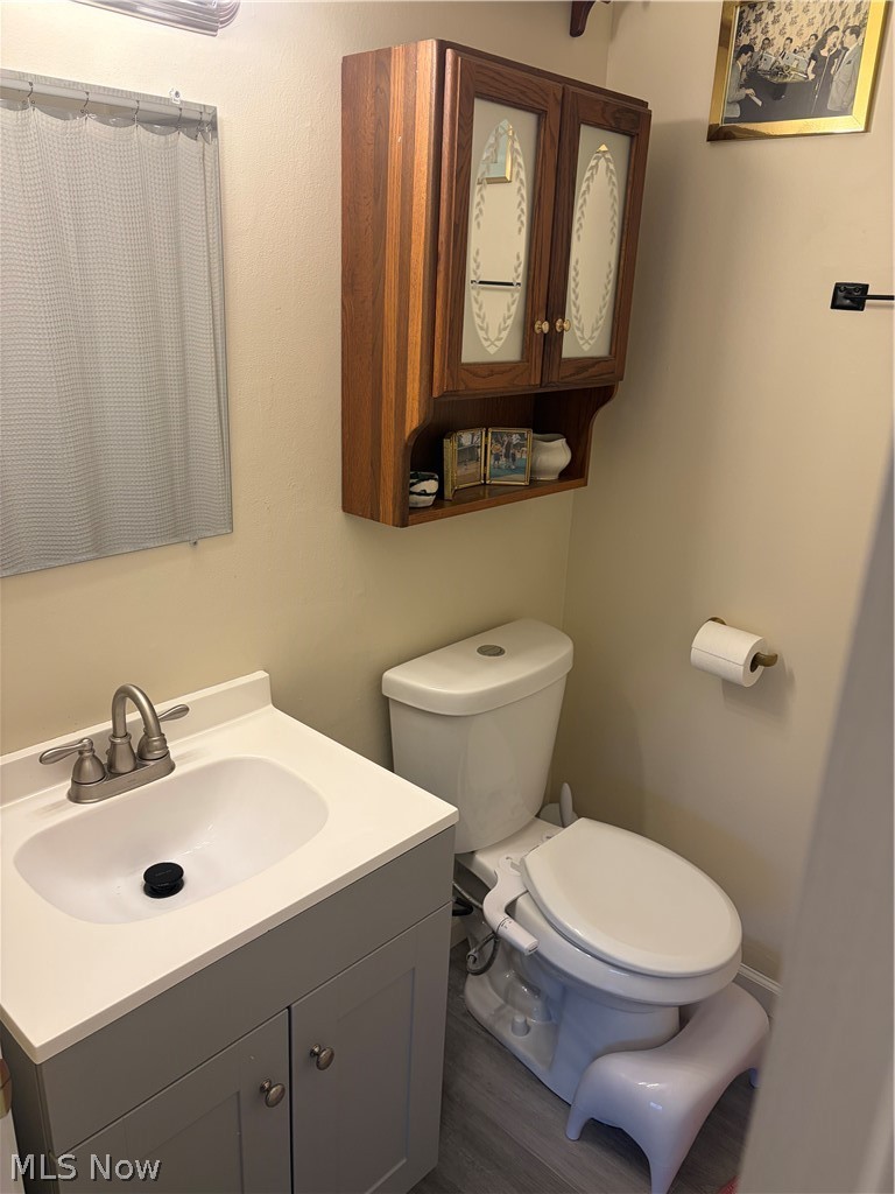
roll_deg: -1.8
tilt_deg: -19.6
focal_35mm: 26
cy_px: 597
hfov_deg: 53.1
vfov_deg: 67.3
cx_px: 448
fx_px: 896
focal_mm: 5.96
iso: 100
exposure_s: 1/120
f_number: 1.6
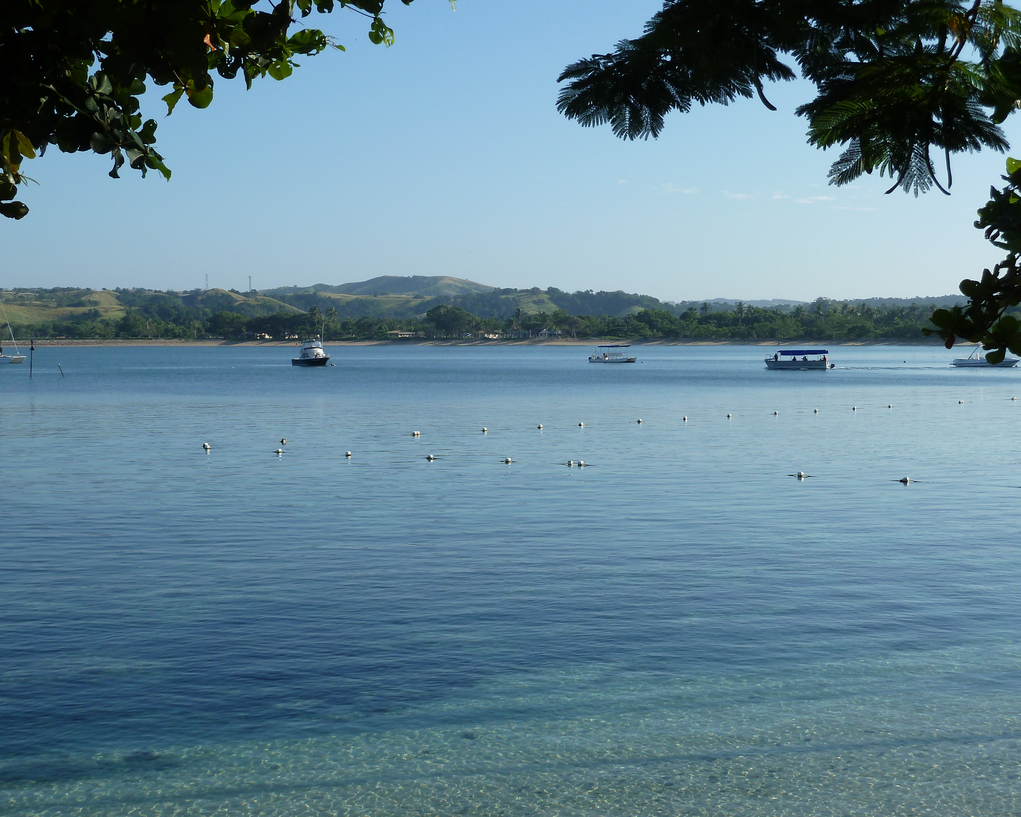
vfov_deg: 26.2
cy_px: 408
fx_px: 1753
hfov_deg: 32.5
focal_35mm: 58
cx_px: 475
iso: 80
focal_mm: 9.1
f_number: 4.5
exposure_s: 1/500
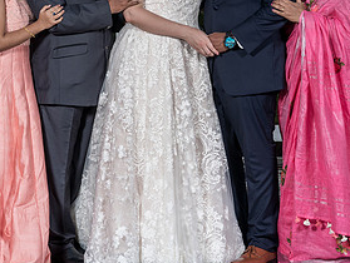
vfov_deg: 5.6
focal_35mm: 264
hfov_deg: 7.5
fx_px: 2673
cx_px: 138
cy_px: 61
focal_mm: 122
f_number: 8
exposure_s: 1/200
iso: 100
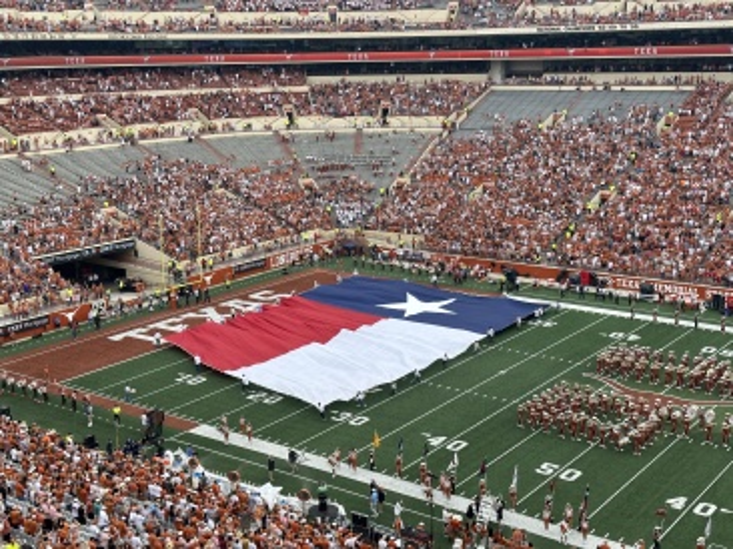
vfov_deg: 30.2
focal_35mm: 48
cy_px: 274
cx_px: 366
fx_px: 1016
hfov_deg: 39.7
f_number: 1.78
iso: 64
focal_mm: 6.86
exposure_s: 1/1475
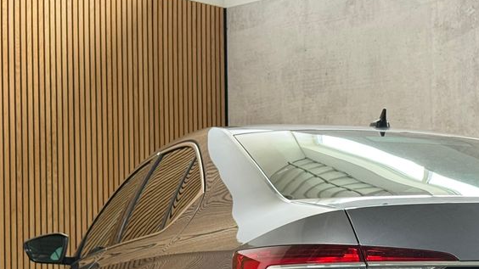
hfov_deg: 22.0
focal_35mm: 95
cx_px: 420
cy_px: 320
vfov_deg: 12.4
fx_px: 1206
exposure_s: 1/60
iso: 125
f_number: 1.78
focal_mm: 6.76
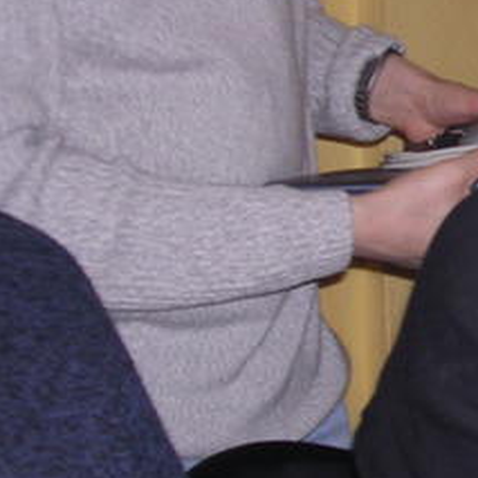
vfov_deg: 13.4
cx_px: 714
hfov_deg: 12.7
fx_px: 2031
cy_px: 166
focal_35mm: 130
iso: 131
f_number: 3.1
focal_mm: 7.5
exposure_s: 1/60.1
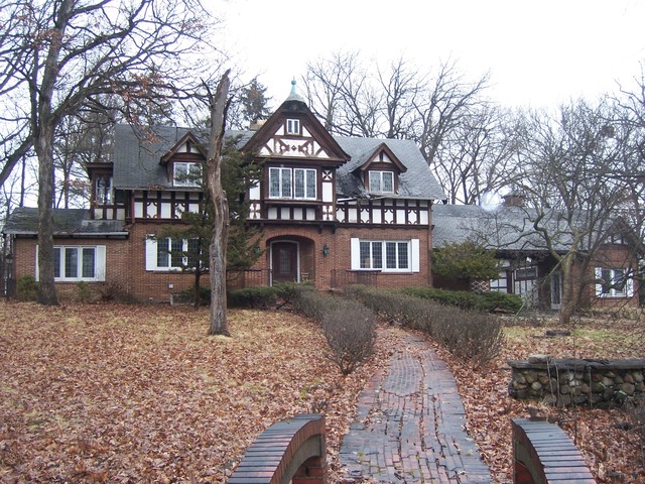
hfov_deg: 51.4
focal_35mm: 36
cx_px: 322
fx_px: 671
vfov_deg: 39.7
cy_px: 242
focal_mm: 6.2
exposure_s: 1/60
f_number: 2.8
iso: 125
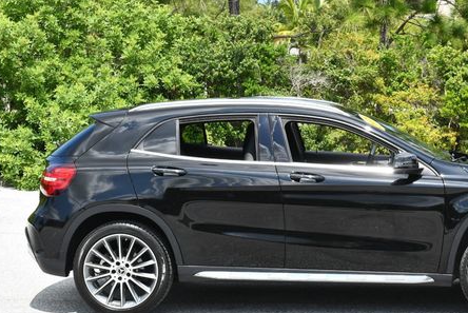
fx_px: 1275
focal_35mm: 98
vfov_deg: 14.0
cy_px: 157
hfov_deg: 20.7
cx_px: 325
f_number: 8
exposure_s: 1/250
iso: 200
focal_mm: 34
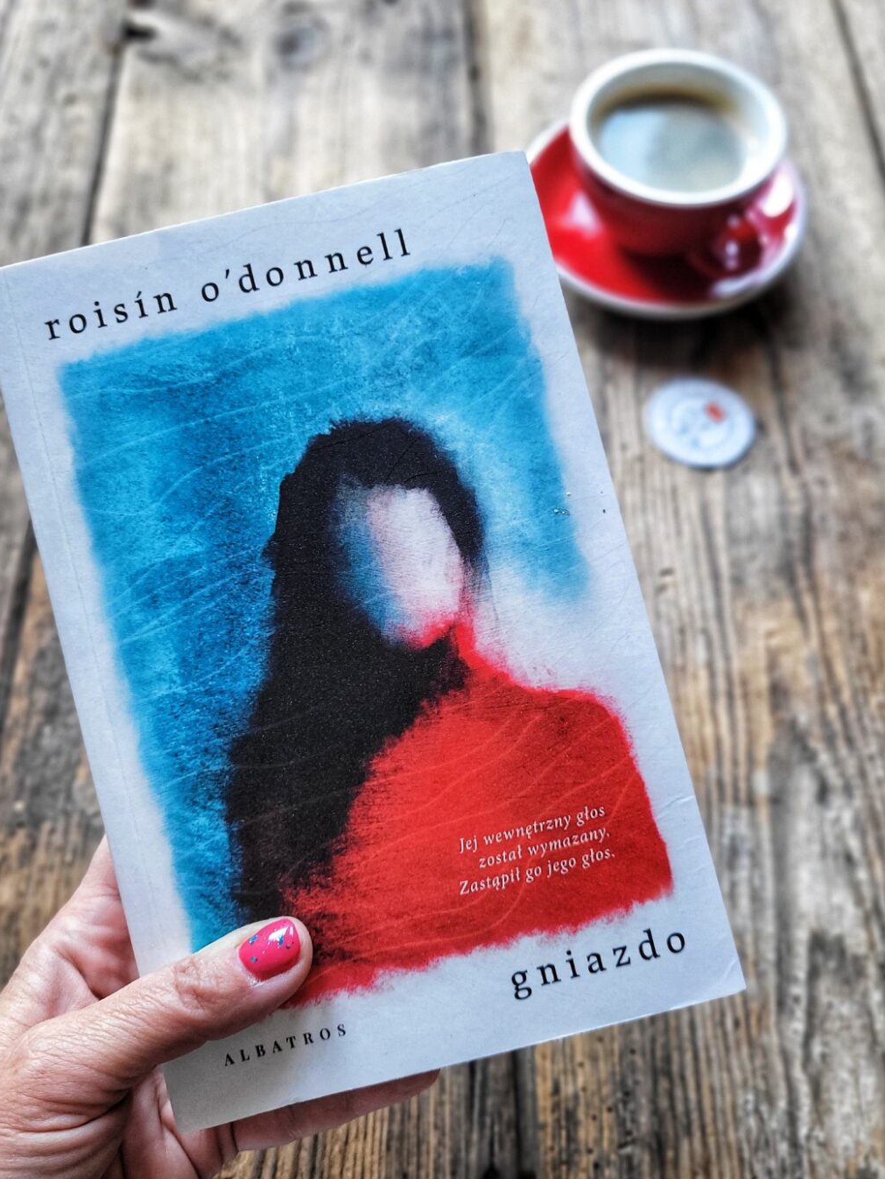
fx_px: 920
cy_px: 575
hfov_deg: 51.4
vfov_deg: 65.3
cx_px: 440
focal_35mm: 27
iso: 200
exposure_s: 1/50
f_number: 1.8
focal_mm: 5.4
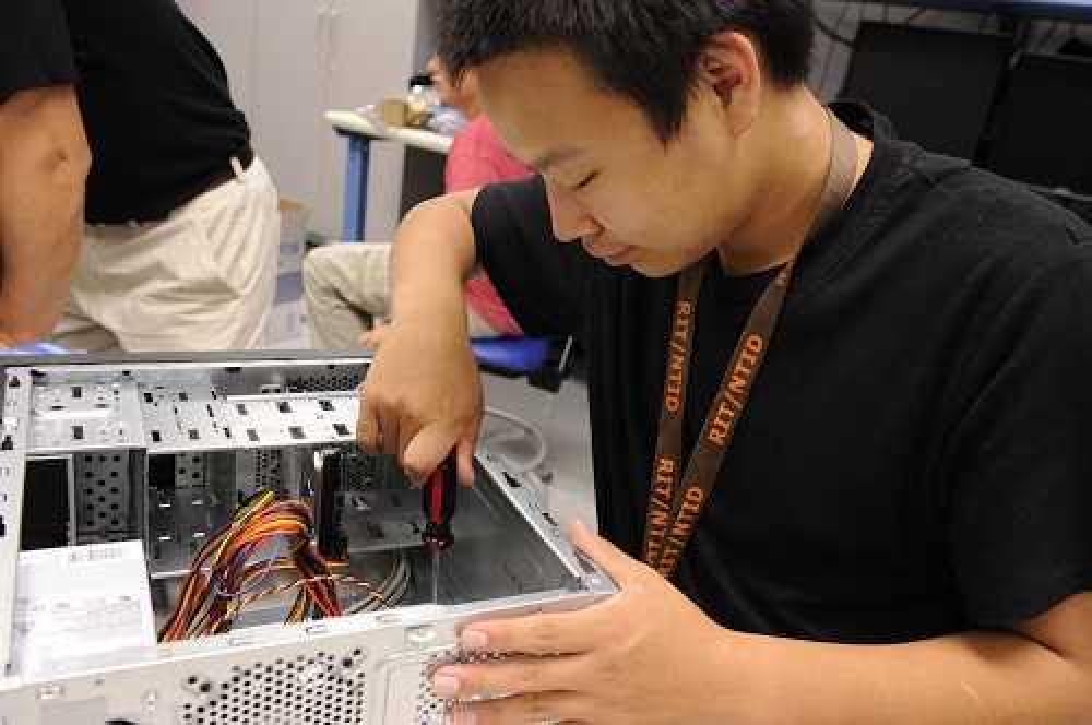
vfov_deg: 41.0
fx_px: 969
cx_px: 546
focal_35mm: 32
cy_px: 362
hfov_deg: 58.8
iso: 1600
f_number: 5.6
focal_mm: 32
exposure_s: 1/50
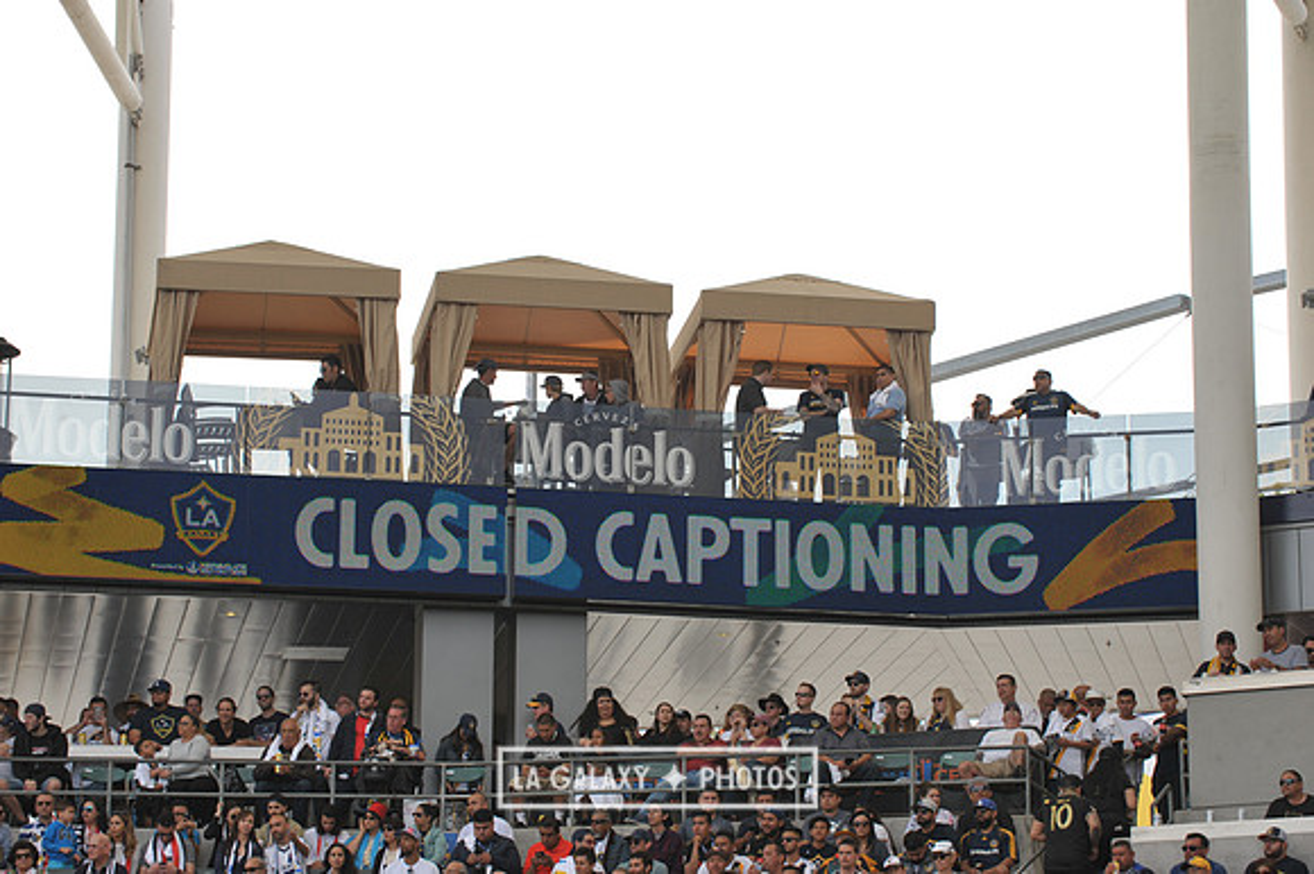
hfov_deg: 16.4
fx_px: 4560
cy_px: 437
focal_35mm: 125
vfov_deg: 11.0
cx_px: 657
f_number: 10
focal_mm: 125
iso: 320
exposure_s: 1/400
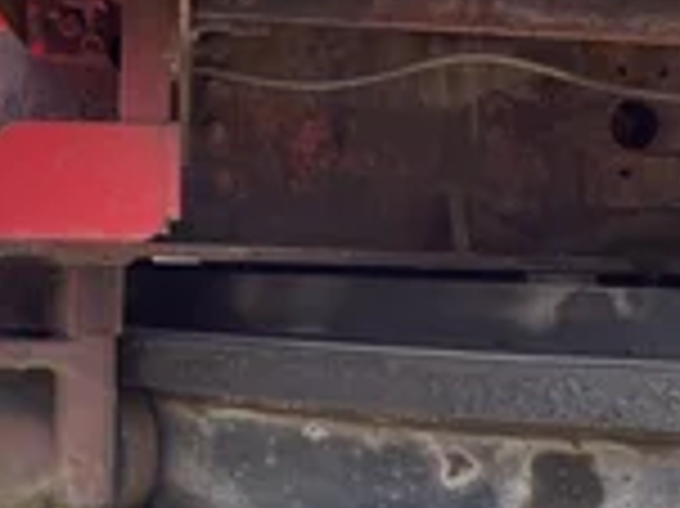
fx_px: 1354
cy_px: 315
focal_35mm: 69
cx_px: 356
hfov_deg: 28.2
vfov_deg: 21.2
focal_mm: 5.1
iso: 50
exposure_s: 1/481
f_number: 1.6
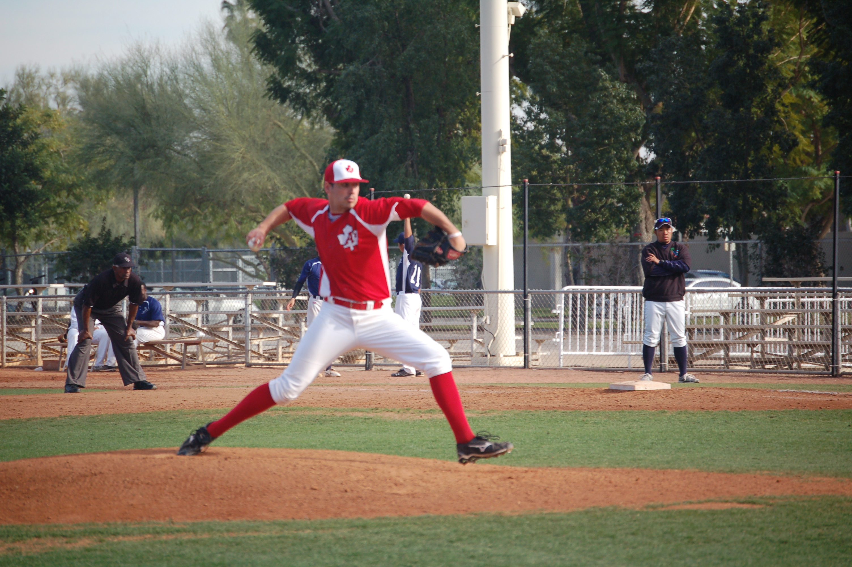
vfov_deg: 5.9
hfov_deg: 8.9
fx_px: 5498
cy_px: 284
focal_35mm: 232
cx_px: 426
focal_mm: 155
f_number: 5.3
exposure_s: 1/800
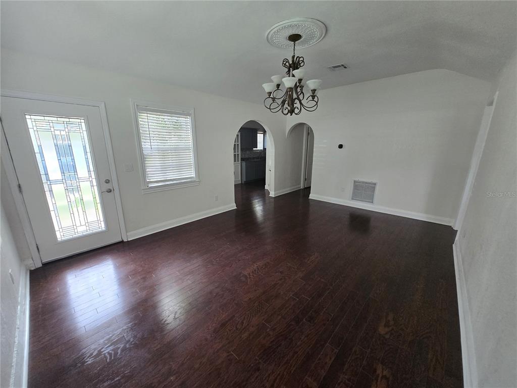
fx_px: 194
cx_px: 258
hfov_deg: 106.2
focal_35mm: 13
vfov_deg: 89.9
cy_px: 194
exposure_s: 1/60
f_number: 2.2
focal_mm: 1.7
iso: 125
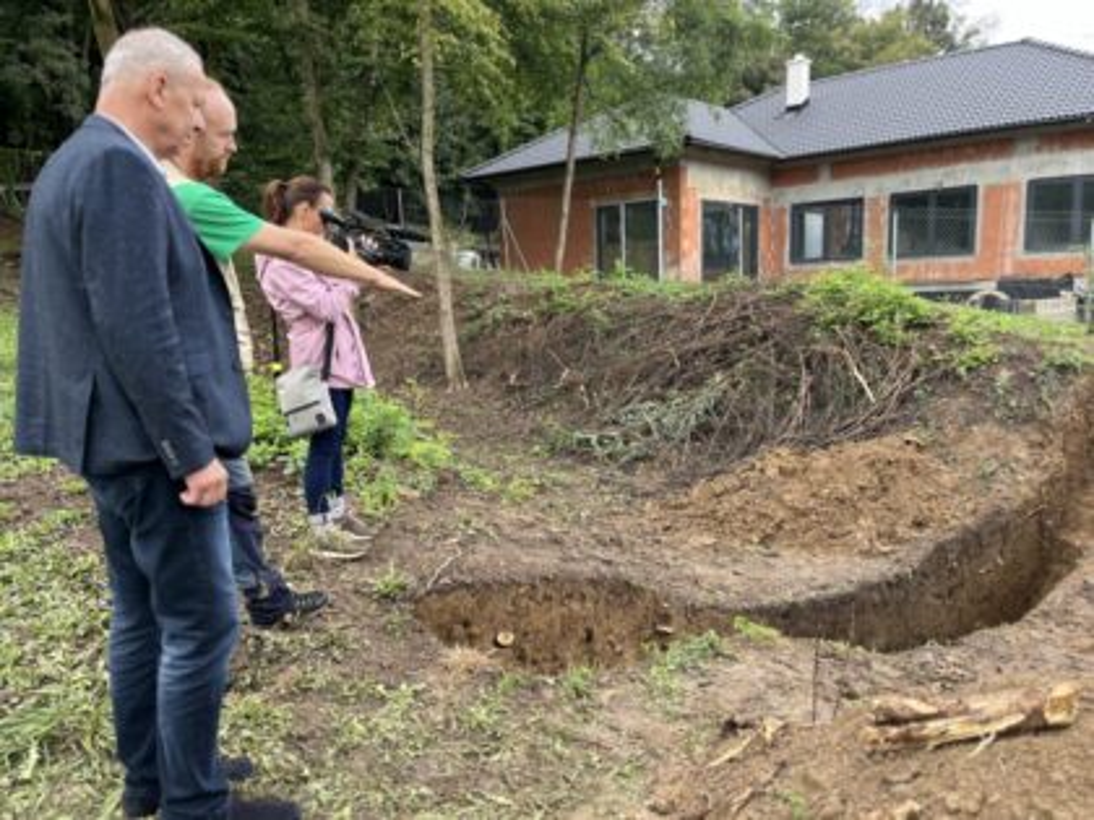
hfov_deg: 67.3
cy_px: 410
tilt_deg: -8.0
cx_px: 547
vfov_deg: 53.1
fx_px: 822
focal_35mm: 26
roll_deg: +1.5
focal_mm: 5.1
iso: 40
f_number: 1.6
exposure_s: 1/288
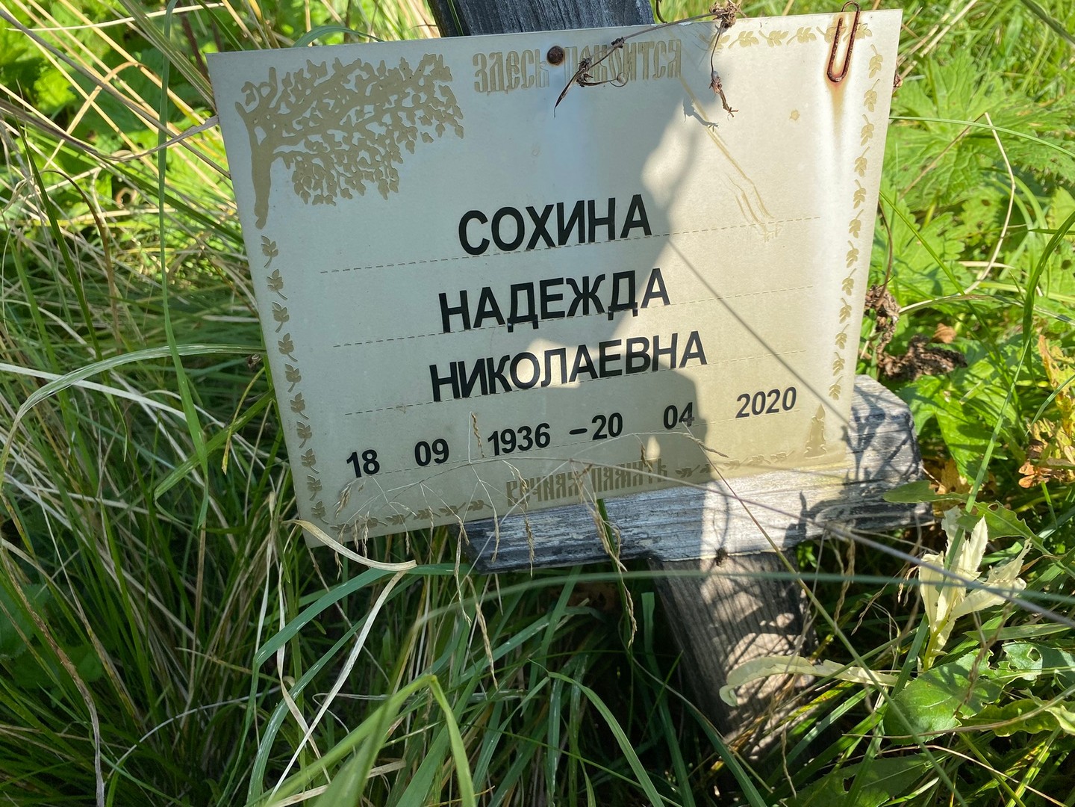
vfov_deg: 53.1
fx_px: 807
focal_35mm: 26
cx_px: 538
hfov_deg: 67.3
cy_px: 404
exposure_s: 1/1300
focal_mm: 4.25
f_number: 1.8
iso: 32
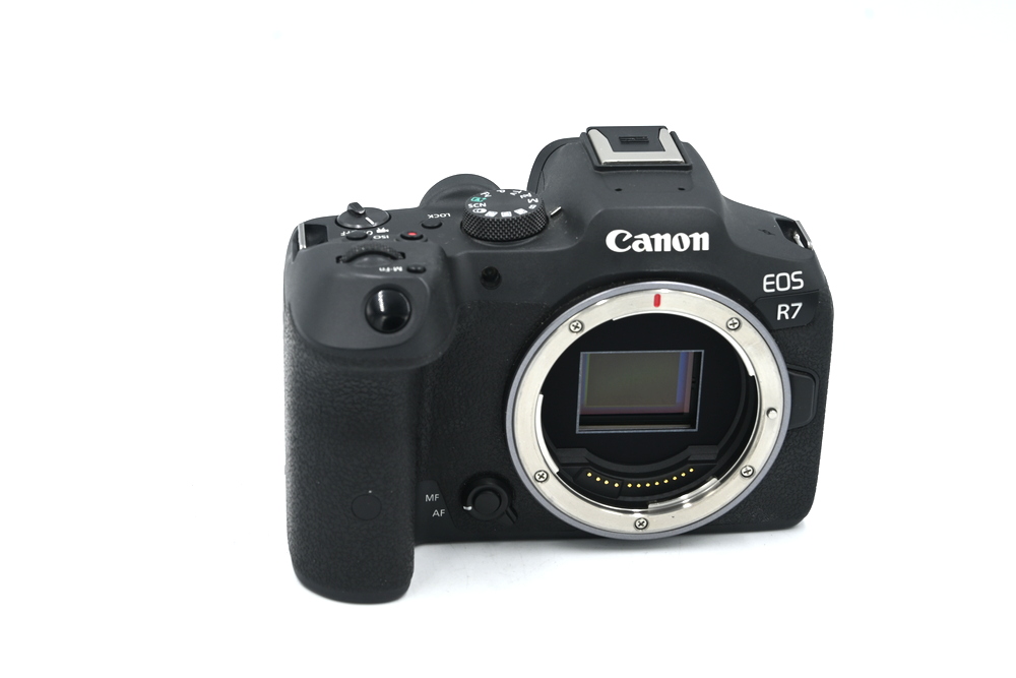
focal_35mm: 75
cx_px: 508
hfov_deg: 27.0
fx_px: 2117
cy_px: 339
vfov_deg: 18.2
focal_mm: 50
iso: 200
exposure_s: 1/80
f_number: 10
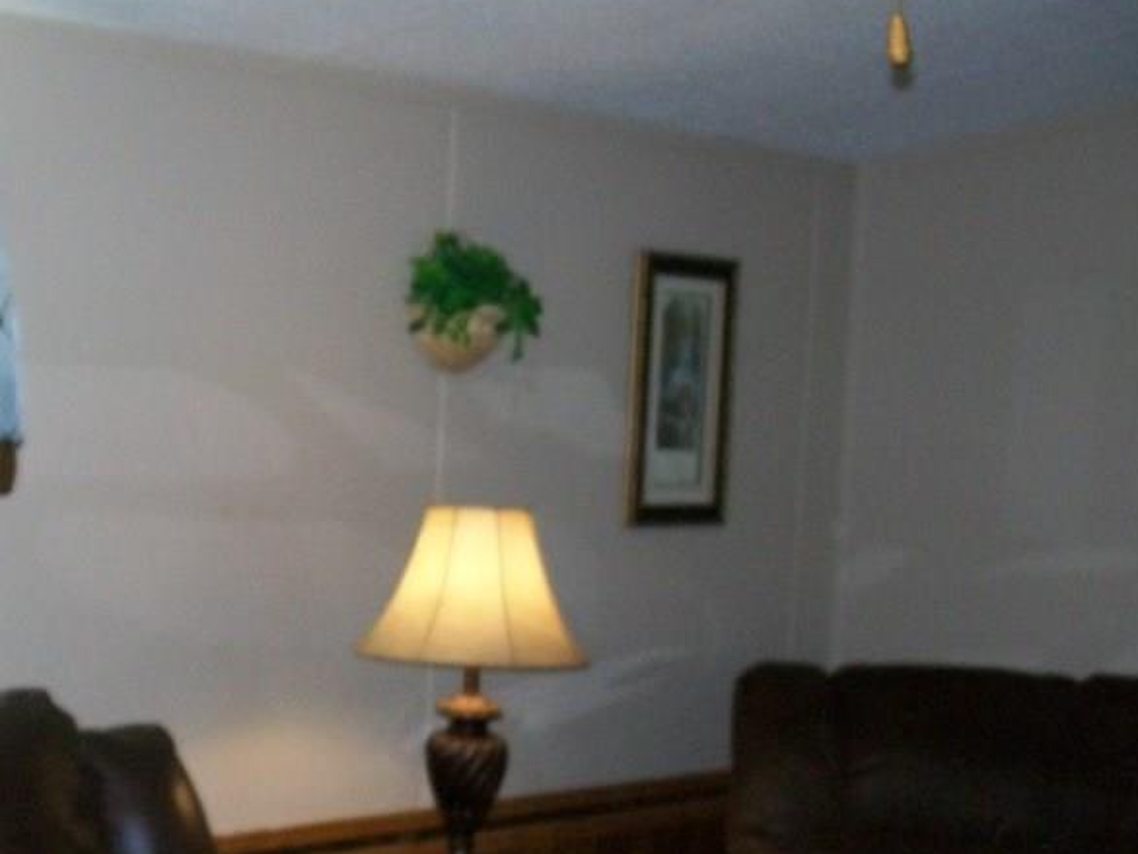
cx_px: 187
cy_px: 661
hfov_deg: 29.8
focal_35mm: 63
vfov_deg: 23.0
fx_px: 2072
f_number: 2.7
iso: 160
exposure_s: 1/60
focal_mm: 6
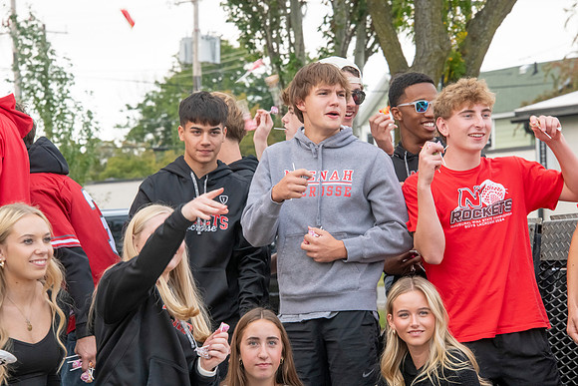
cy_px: 193
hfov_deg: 12.1
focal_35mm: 170
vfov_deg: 8.1
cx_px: 289
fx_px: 2730
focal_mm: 170
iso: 3200
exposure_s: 1/200
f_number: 11
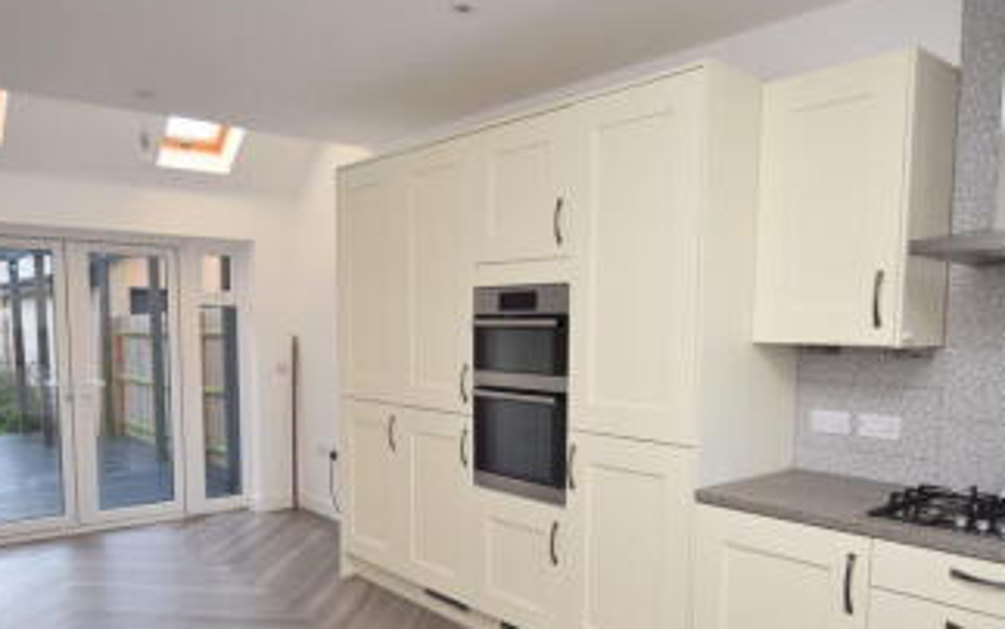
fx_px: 740
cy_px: 406
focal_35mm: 27
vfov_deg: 45.5
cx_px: 498
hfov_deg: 68.4
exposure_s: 1/100
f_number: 3.5
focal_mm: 12
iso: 400
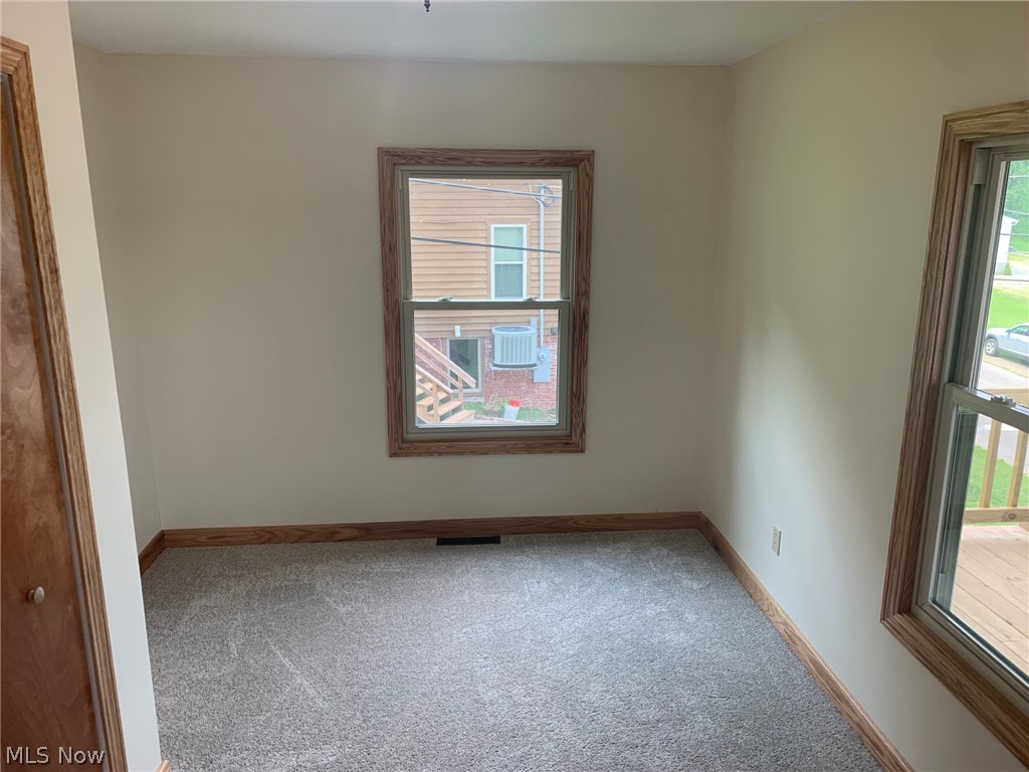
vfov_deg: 53.1
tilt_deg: -12.2
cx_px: 514
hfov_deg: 67.3
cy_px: 386
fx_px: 773
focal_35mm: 26
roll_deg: +0.1
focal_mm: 4.25
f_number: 1.8
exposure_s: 1/121
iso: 64
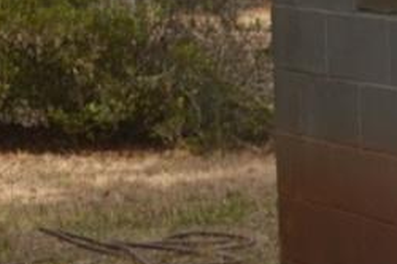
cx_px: 981
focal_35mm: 213
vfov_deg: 6.4
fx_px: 2346
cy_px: 24
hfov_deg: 8.7
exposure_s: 1/200
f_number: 6.3
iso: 100
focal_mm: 24
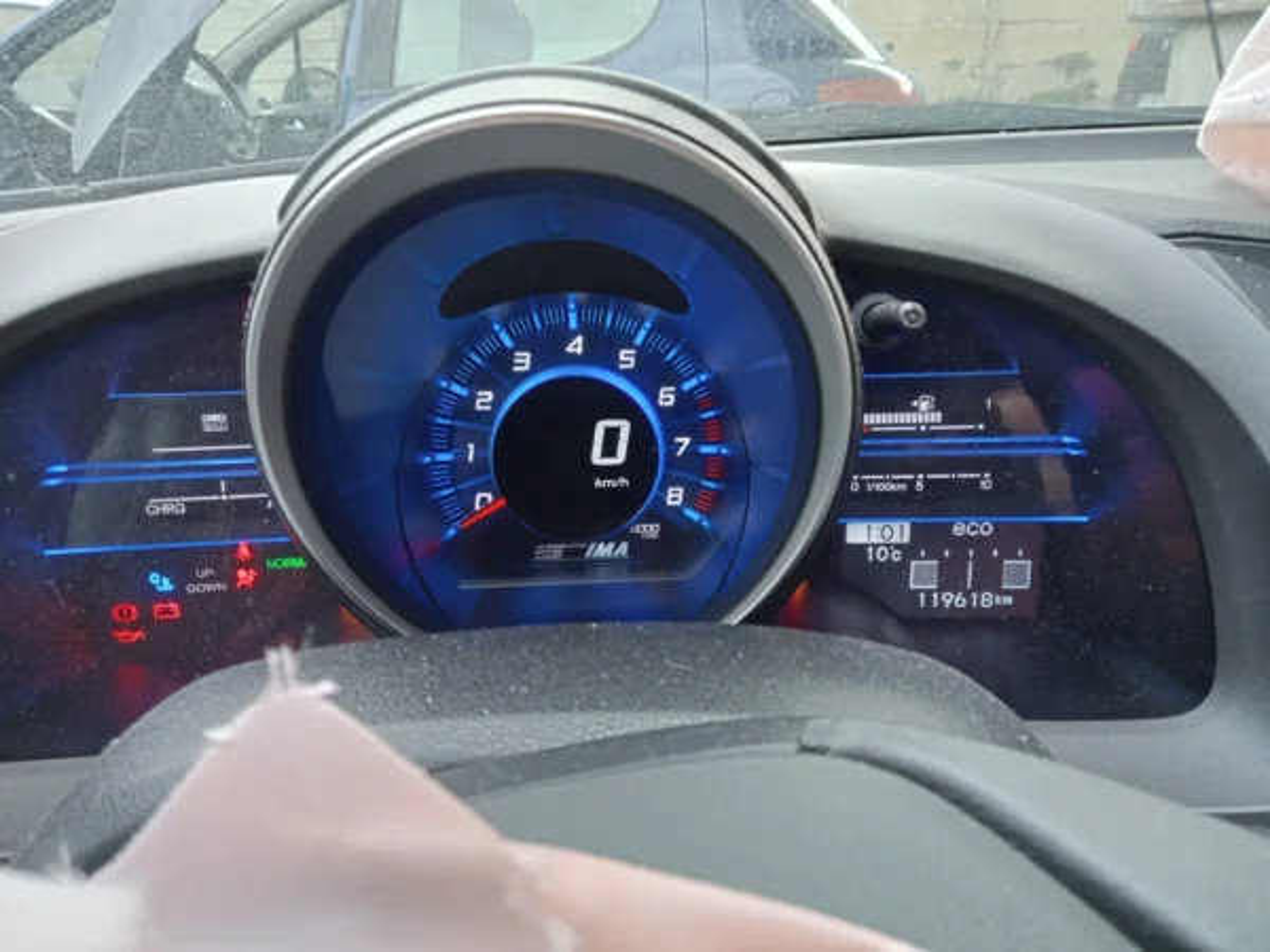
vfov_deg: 49.7
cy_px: 476
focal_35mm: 28
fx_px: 1027
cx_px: 635
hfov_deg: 63.4
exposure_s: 1/50
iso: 138
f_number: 2.2
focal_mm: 3.46
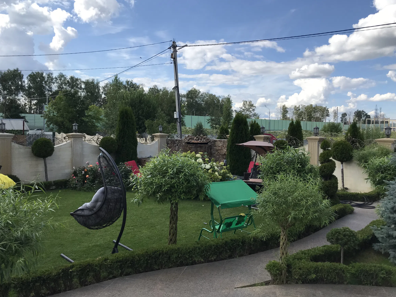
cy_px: 148
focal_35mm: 29
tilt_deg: -1.8
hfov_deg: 61.7
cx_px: 200
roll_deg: -0.4
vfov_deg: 48.2
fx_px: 332
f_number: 1.8
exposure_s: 1/1880
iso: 20
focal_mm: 3.99
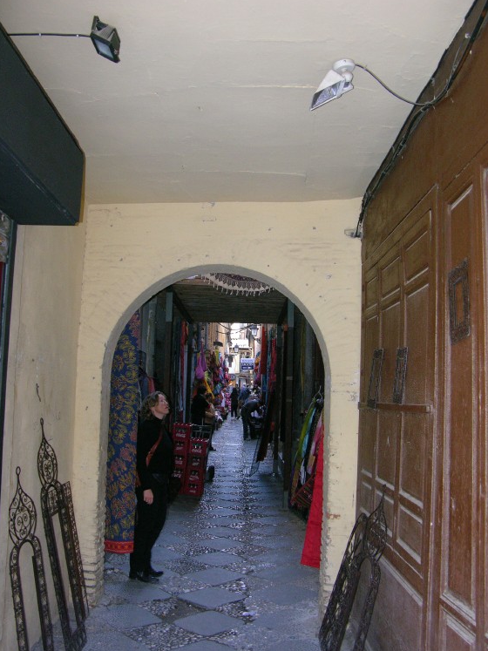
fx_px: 677
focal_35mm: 36
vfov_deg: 51.4
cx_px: 248
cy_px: 325
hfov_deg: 39.6
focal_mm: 8.9
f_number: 2.8
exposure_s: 1/60.1
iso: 200
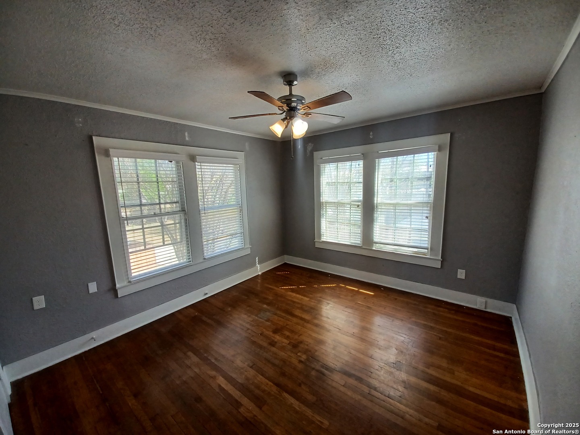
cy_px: 218
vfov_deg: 89.9
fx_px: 218
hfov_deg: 106.2
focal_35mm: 13
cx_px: 290
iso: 64
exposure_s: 1/120
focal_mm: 1.42
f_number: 2.2
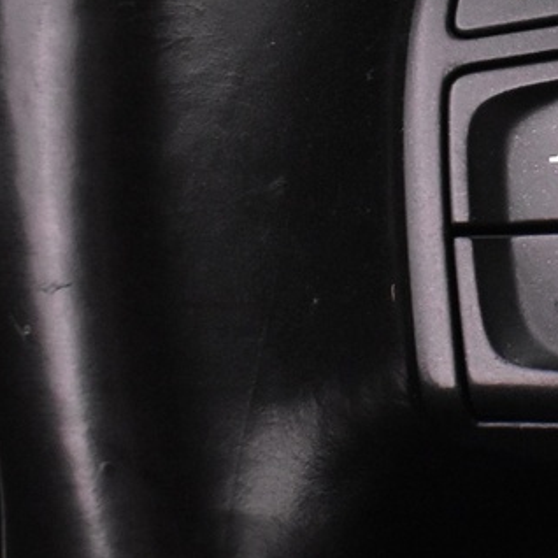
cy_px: 125
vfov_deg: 13.4
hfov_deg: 13.0
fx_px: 2371
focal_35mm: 130
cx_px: 702
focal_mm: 20
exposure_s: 1/30
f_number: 3.8
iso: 2200
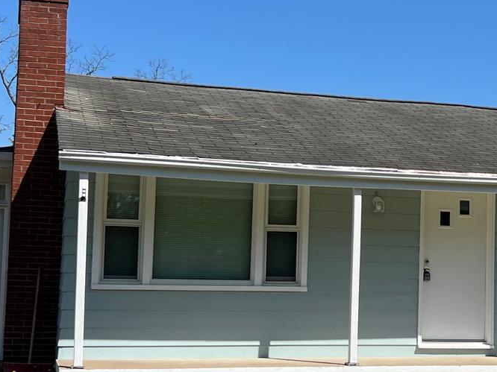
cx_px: 426
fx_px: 1148
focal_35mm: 80
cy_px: 184
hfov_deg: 23.9
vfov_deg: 18.4
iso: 50
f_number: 1.5
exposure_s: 1/5319
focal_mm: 5.7
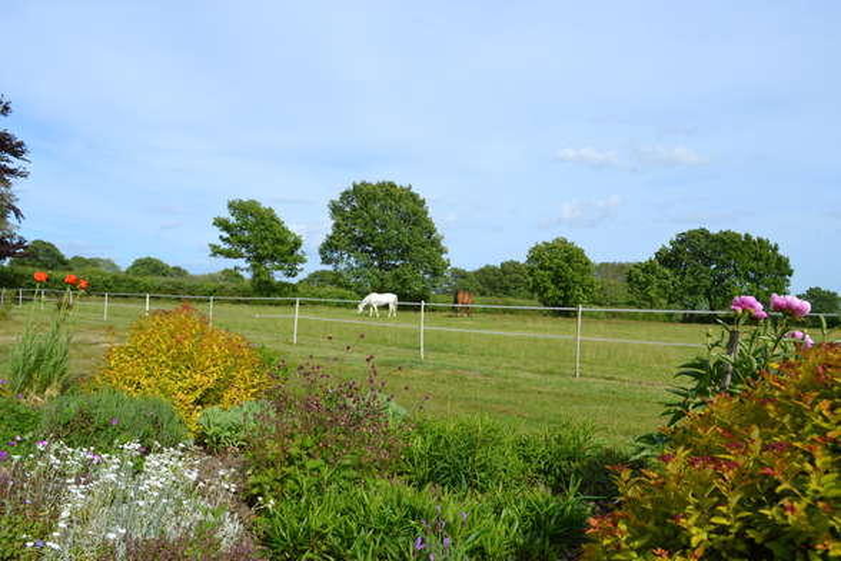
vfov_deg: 43.6
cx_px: 420
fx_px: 701
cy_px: 280
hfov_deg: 61.9
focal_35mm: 30
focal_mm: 20
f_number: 8
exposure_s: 1/250
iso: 100
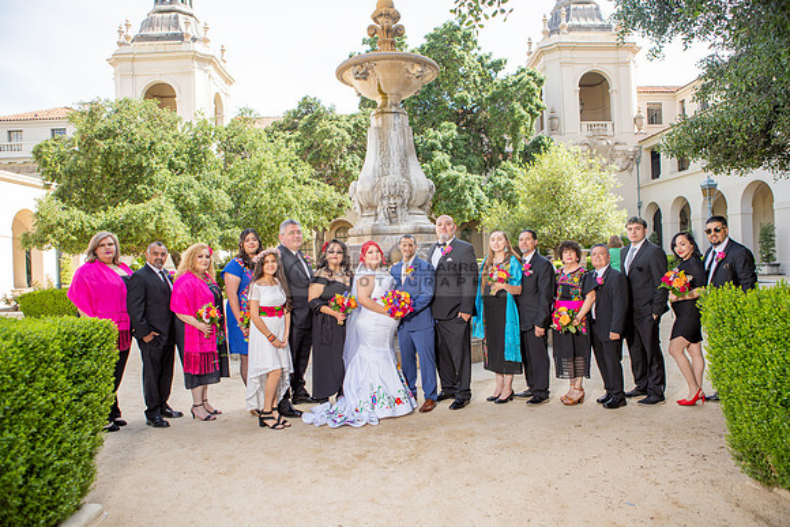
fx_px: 527
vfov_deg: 53.2
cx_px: 395
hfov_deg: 73.7
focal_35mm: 24
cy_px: 264
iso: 100
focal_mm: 24
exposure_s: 1/200
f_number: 4.5
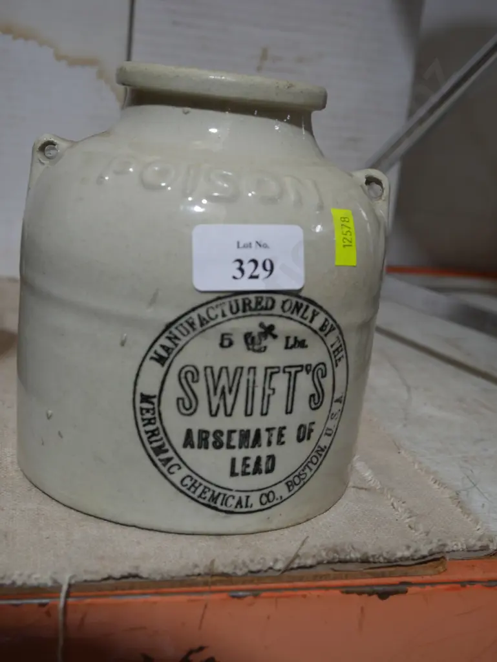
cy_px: 331
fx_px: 880
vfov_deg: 41.2
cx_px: 248
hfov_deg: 31.5
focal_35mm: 46
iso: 250
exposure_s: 1/60
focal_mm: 23
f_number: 5.1
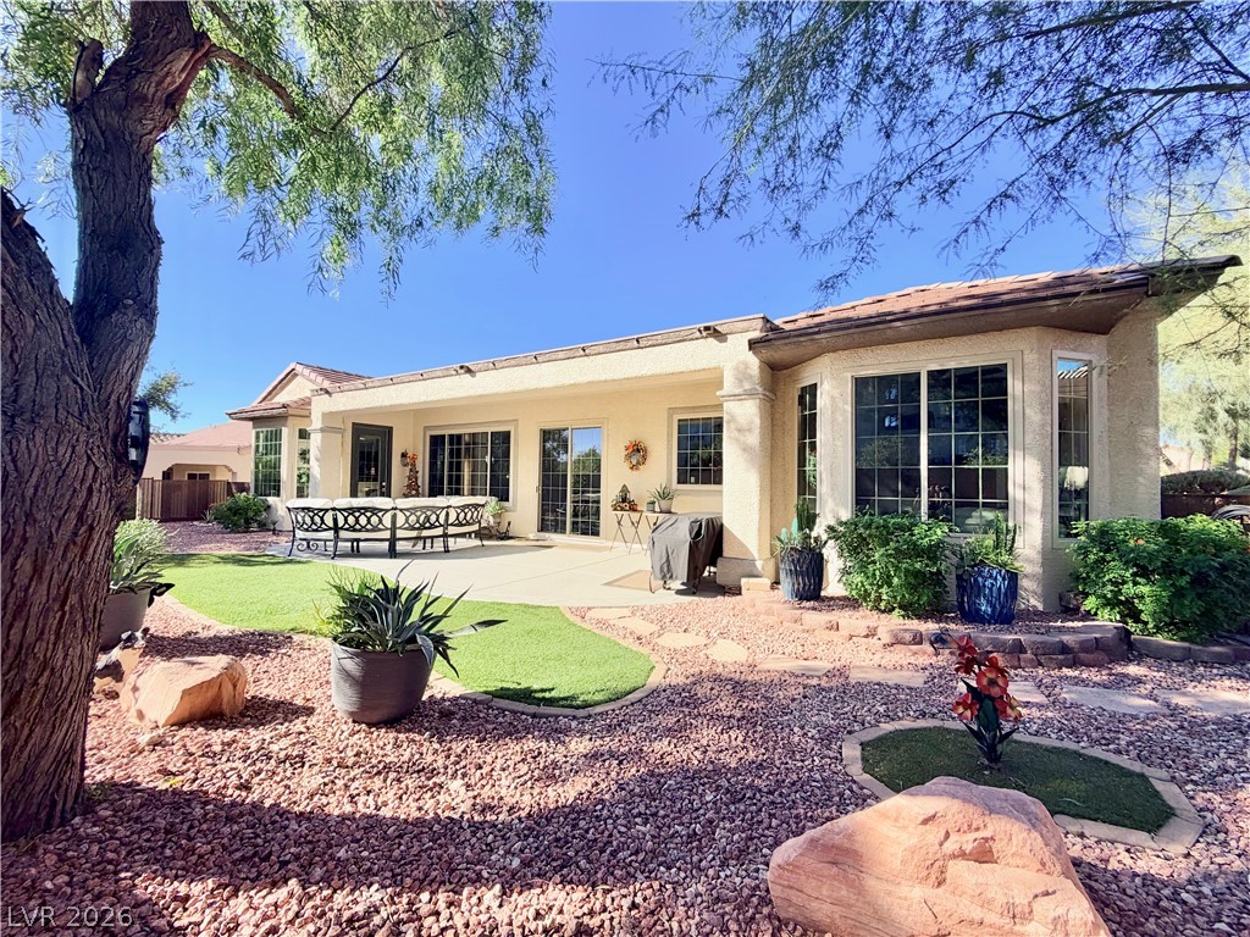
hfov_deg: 102.1
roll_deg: -0.9
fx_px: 506
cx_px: 625
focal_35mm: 14
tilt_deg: +2.5
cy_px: 468
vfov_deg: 85.7
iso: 40
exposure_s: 1/760
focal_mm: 2.22
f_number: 2.2
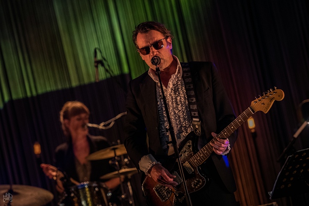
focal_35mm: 255
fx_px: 2189
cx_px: 154
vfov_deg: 5.4
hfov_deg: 8.1
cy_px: 103
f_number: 2.8
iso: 2500
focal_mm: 170
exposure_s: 1/80
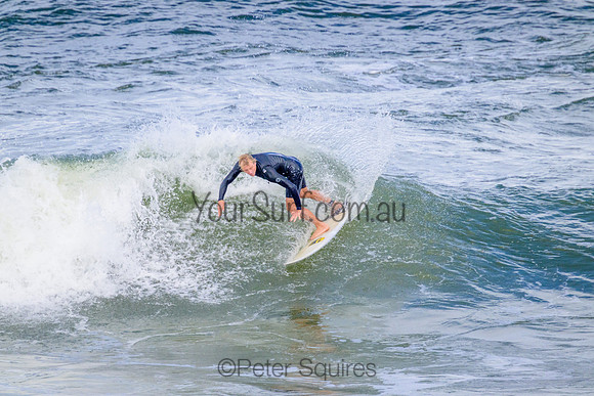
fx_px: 13202
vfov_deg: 1.7
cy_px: 198
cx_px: 297
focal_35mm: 800
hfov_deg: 2.6
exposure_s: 1/2000
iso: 1250
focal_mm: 800
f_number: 11
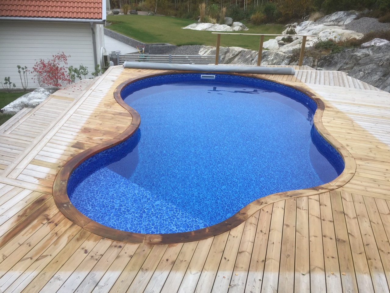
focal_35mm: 29
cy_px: 146
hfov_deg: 61.7
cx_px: 195
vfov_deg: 48.2
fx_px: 327
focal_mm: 4.15
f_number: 2.2
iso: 32
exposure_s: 1/179
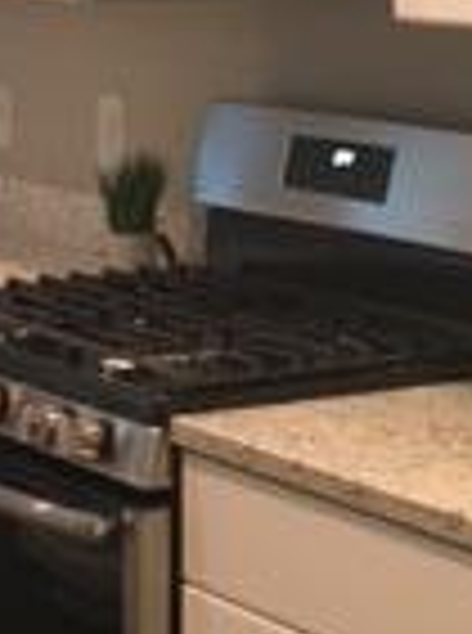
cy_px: 103
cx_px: 27
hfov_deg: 11.1
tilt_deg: -5.8
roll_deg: +0.9
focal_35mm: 132
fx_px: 2411
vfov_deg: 14.9
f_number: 2.2
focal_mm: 4.15
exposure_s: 1/17
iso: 200
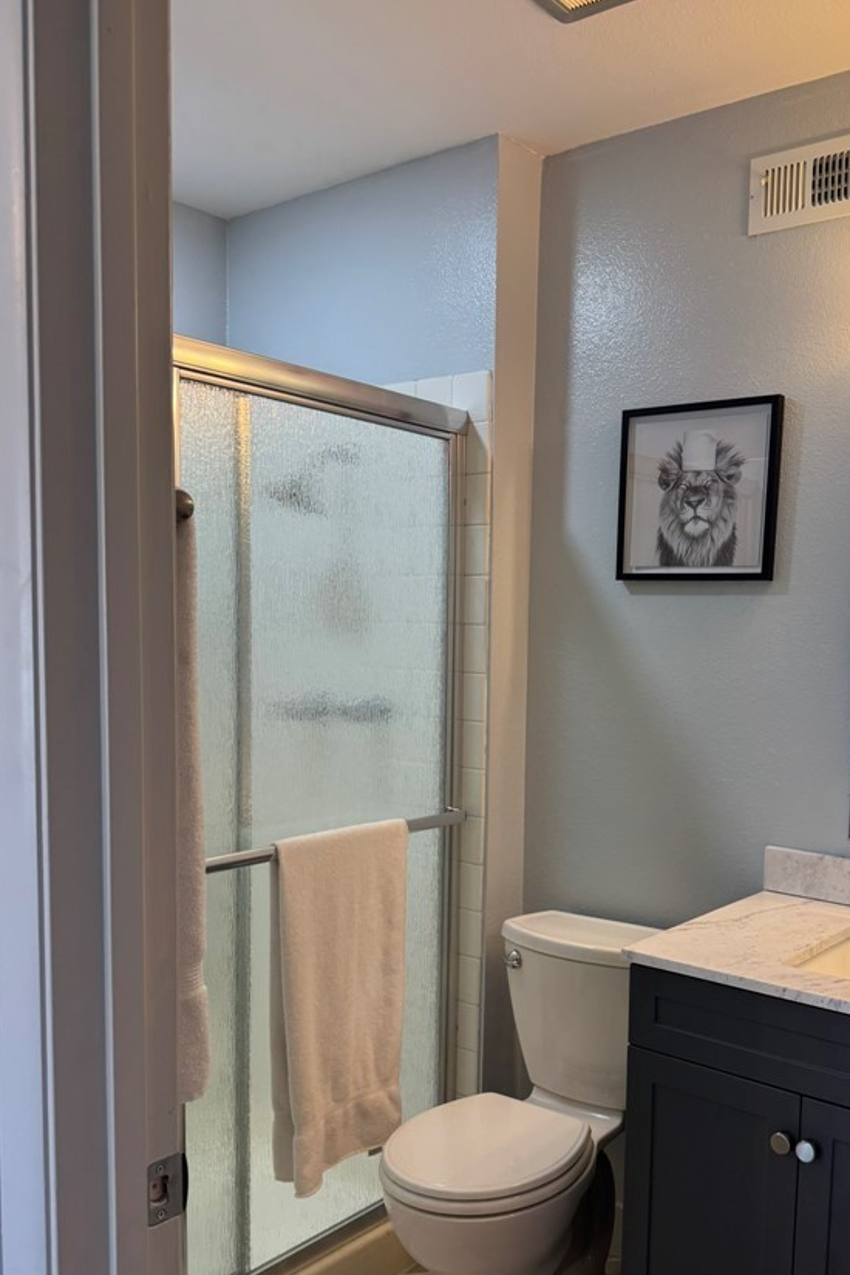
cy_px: 742
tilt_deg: -5.2
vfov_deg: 60.0
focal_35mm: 31
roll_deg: -1.2
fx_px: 1098
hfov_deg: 42.0
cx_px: 525
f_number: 1.78
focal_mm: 6.76
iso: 100
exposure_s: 1/120
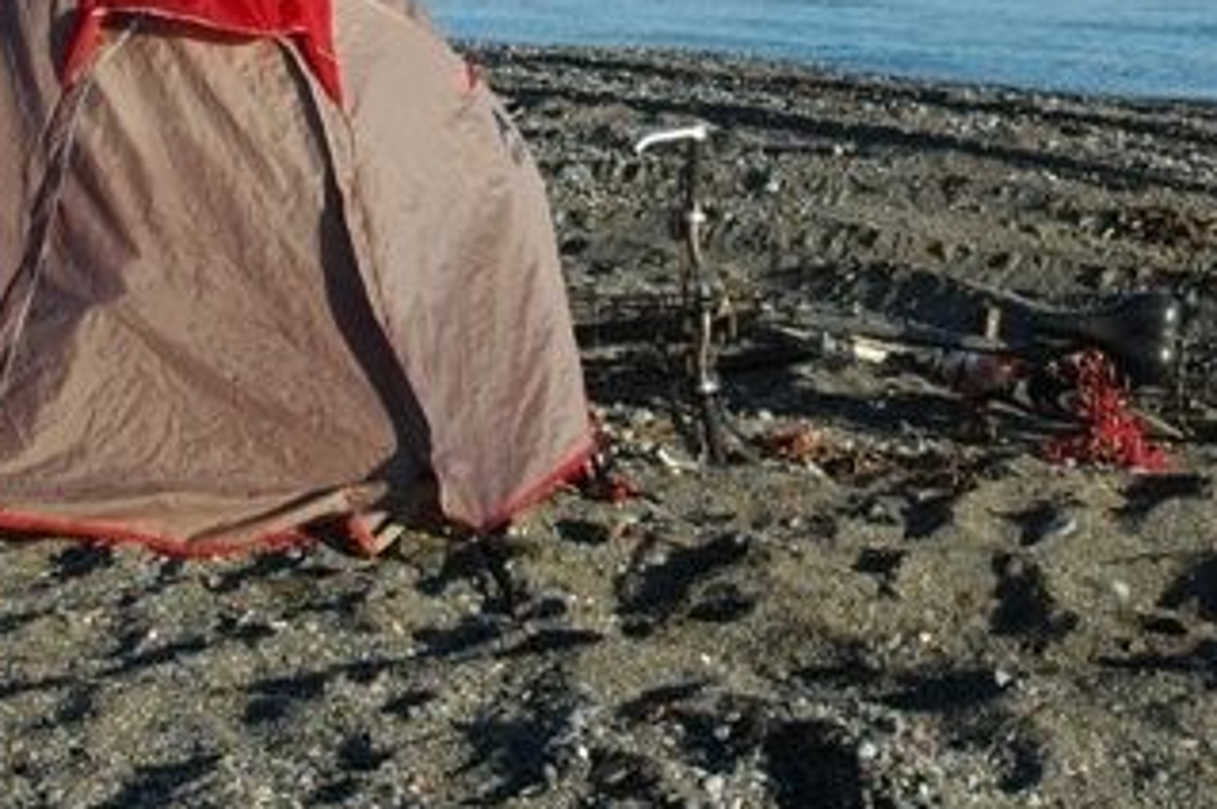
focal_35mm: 79
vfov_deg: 17.0
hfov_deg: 25.6
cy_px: 74
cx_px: 782
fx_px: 2668
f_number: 10
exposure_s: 1/250
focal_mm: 28
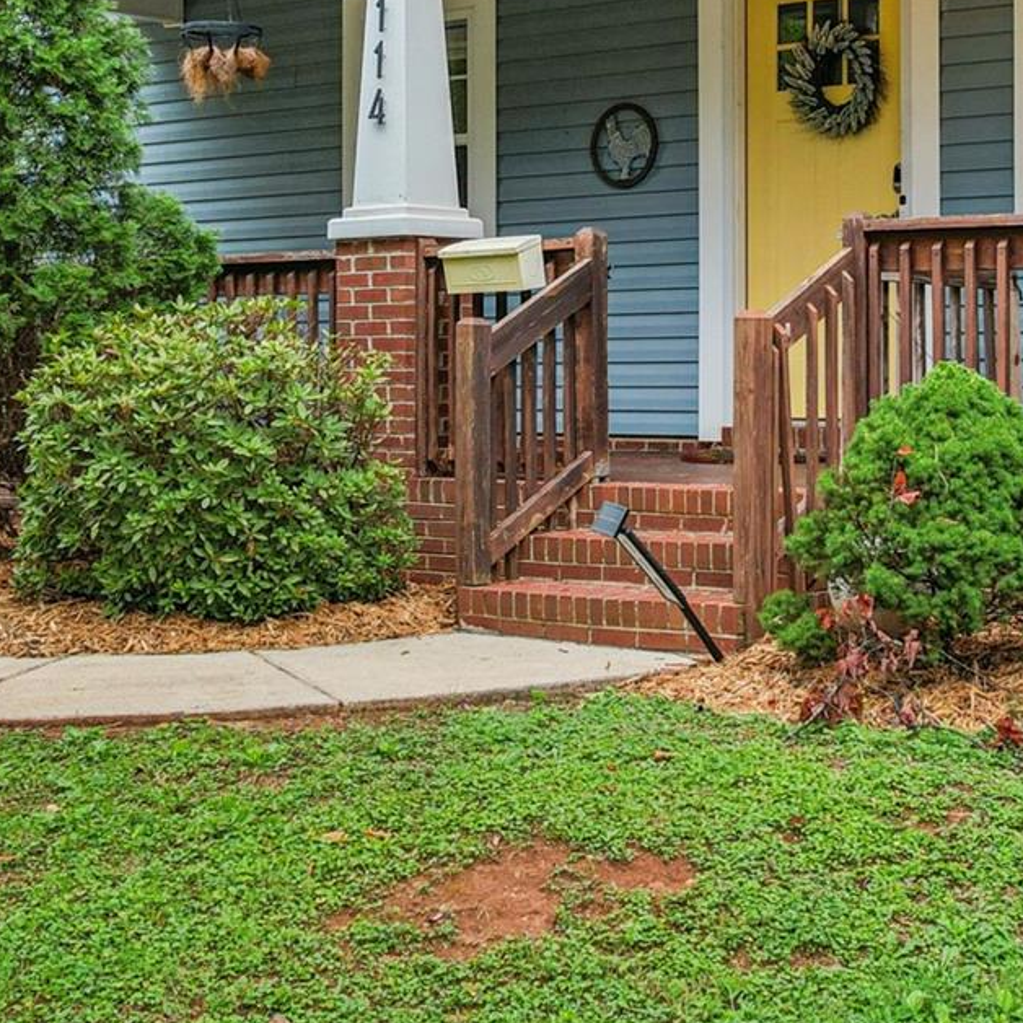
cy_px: 6
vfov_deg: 26.7
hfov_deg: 28.0
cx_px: 686
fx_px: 2040
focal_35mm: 61
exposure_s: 1/30
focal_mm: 8.4
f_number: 2.8
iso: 100
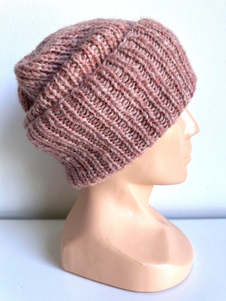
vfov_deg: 71.6
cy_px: 150
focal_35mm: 24
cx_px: 113
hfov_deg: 56.8
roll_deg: -0.4
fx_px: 209
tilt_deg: -9.2
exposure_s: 1/121
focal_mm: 6.86
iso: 125
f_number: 1.78
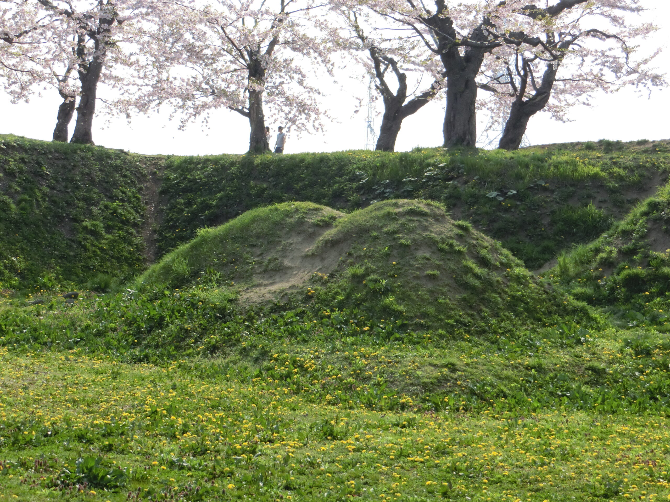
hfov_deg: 24.4
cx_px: 335
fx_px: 1548
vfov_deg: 18.4
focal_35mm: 80
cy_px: 251
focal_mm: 14.3
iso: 250
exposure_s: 1/250
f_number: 10.9
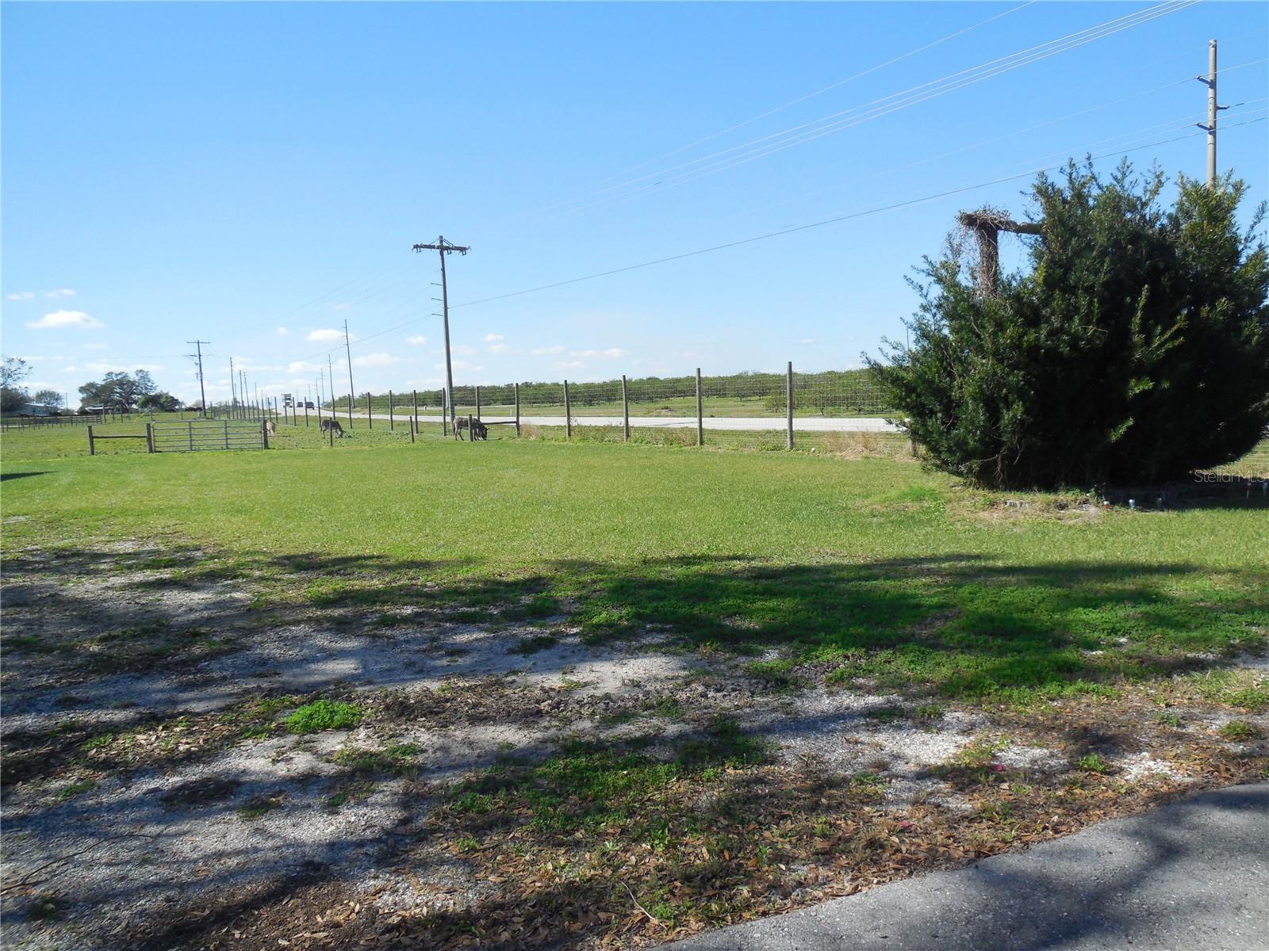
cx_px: 634
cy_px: 476
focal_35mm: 25
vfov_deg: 54.9
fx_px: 916
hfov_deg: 69.4
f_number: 3.1
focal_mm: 4.5
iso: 125
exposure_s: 1/1250
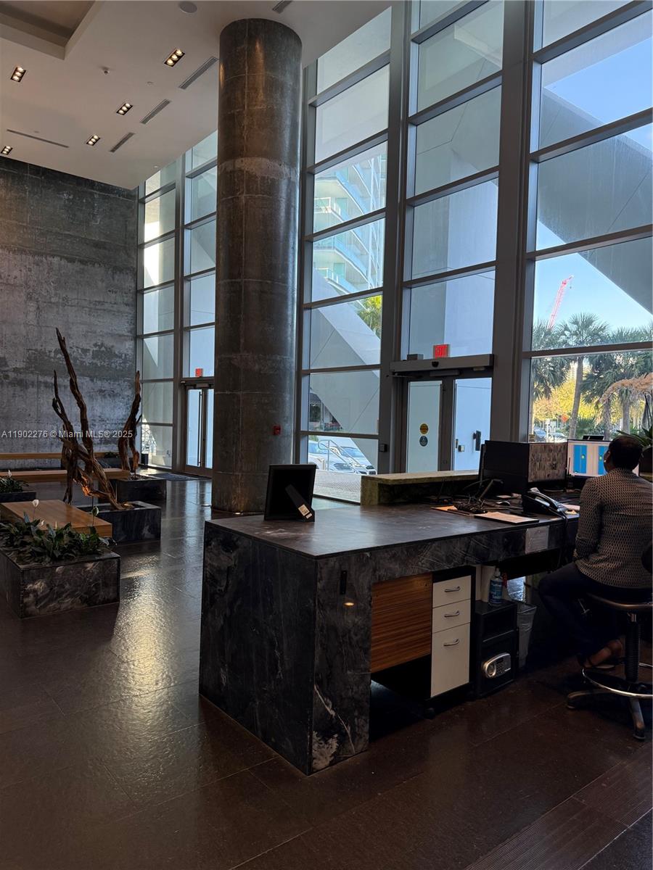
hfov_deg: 56.8
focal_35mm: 24
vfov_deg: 71.6
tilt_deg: -1.5
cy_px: 435
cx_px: 326
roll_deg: -1.3
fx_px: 604
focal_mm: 6.76
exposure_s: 1/160
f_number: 1.78
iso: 160
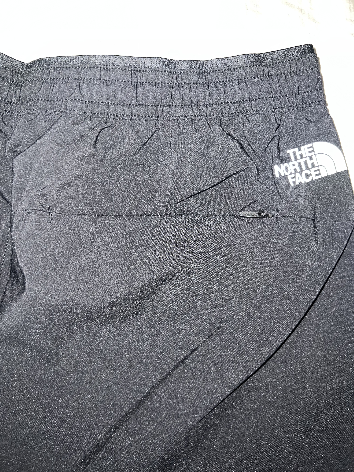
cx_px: 177
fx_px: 355
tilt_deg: -89.4
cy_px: 236
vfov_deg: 67.3
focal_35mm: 26
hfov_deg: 53.1
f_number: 1.5
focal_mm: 5.7
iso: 40
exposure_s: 1/21
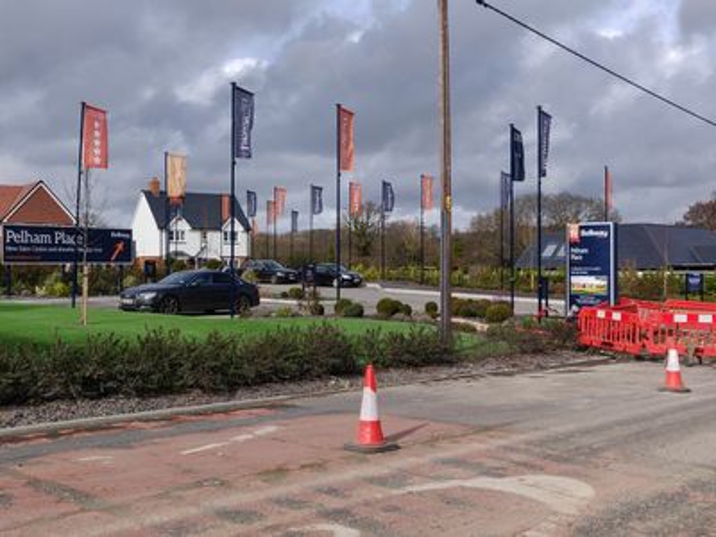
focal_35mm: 25
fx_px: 517
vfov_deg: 54.9
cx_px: 358
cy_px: 268
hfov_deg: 69.4
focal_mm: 4.25
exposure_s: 1/1275
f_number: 1.7
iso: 100
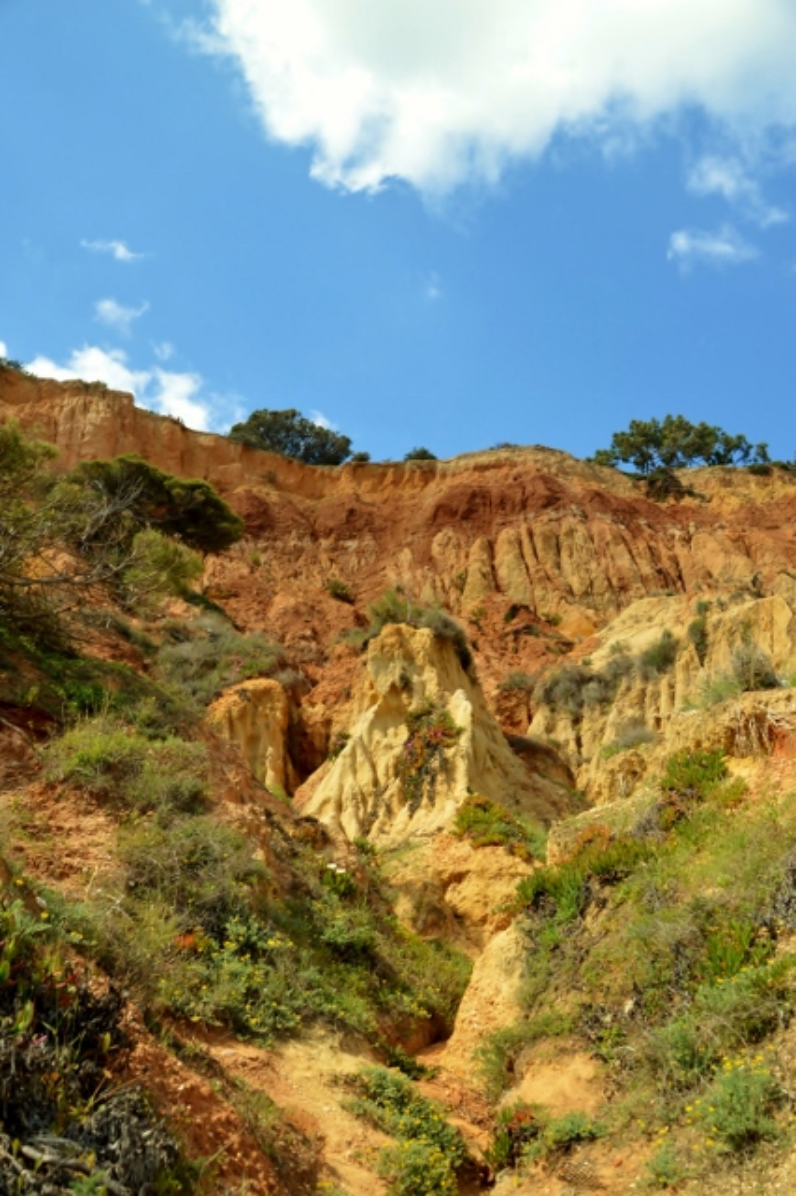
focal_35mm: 32
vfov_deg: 59.5
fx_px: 1046
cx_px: 398
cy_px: 598
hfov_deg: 41.7
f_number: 5.6
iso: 100
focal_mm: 21
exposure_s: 1/125
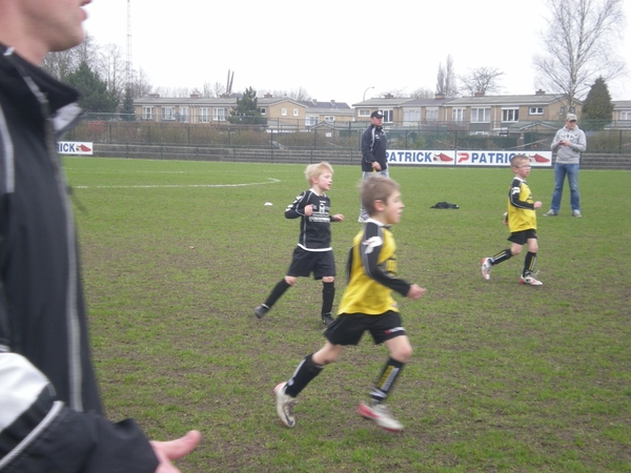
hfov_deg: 26.3
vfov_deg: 19.9
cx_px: 316
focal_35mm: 74
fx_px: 1349
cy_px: 236
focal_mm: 12.3
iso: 80
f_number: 4.6
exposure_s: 1/153
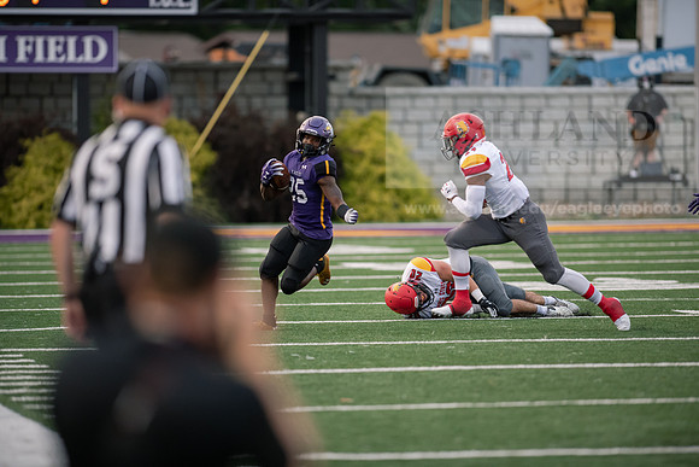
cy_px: 234
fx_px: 5826
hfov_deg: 6.9
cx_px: 350
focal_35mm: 300
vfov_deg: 4.6
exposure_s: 1/1000
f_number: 2.8
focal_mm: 300
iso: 1600
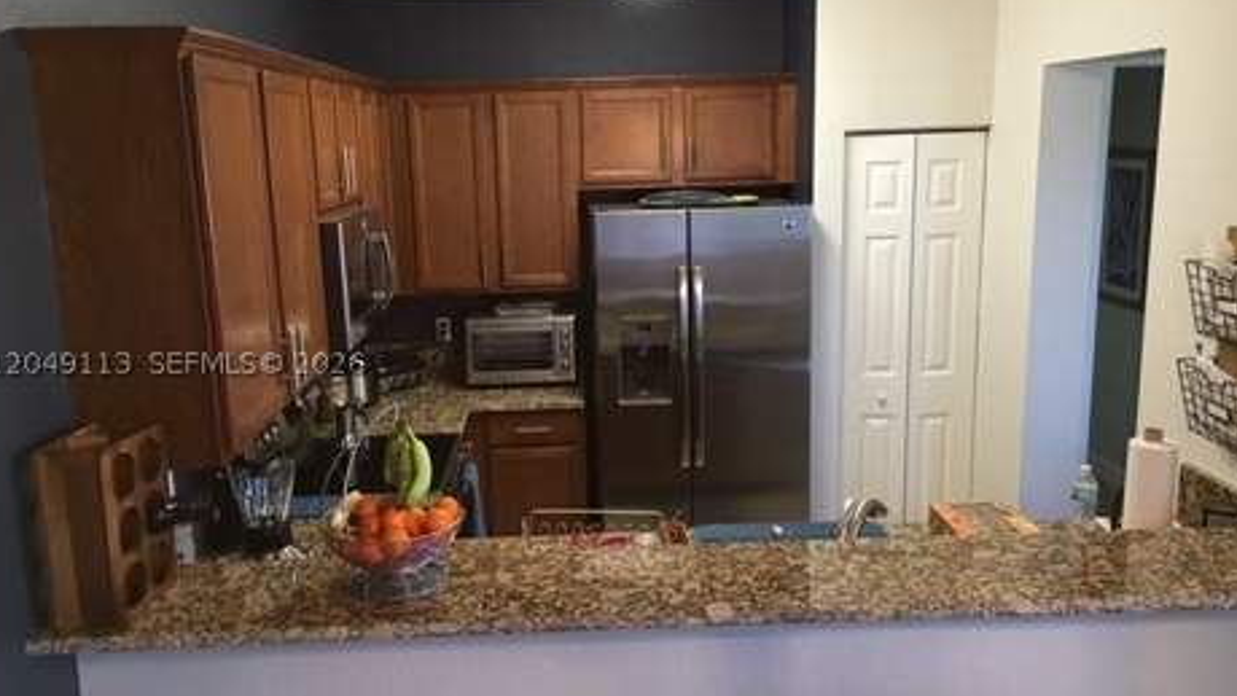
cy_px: 363
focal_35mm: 33
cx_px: 608
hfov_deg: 59.5
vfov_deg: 35.7
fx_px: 1083
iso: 100
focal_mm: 4.15
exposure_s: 1/15
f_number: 2.2
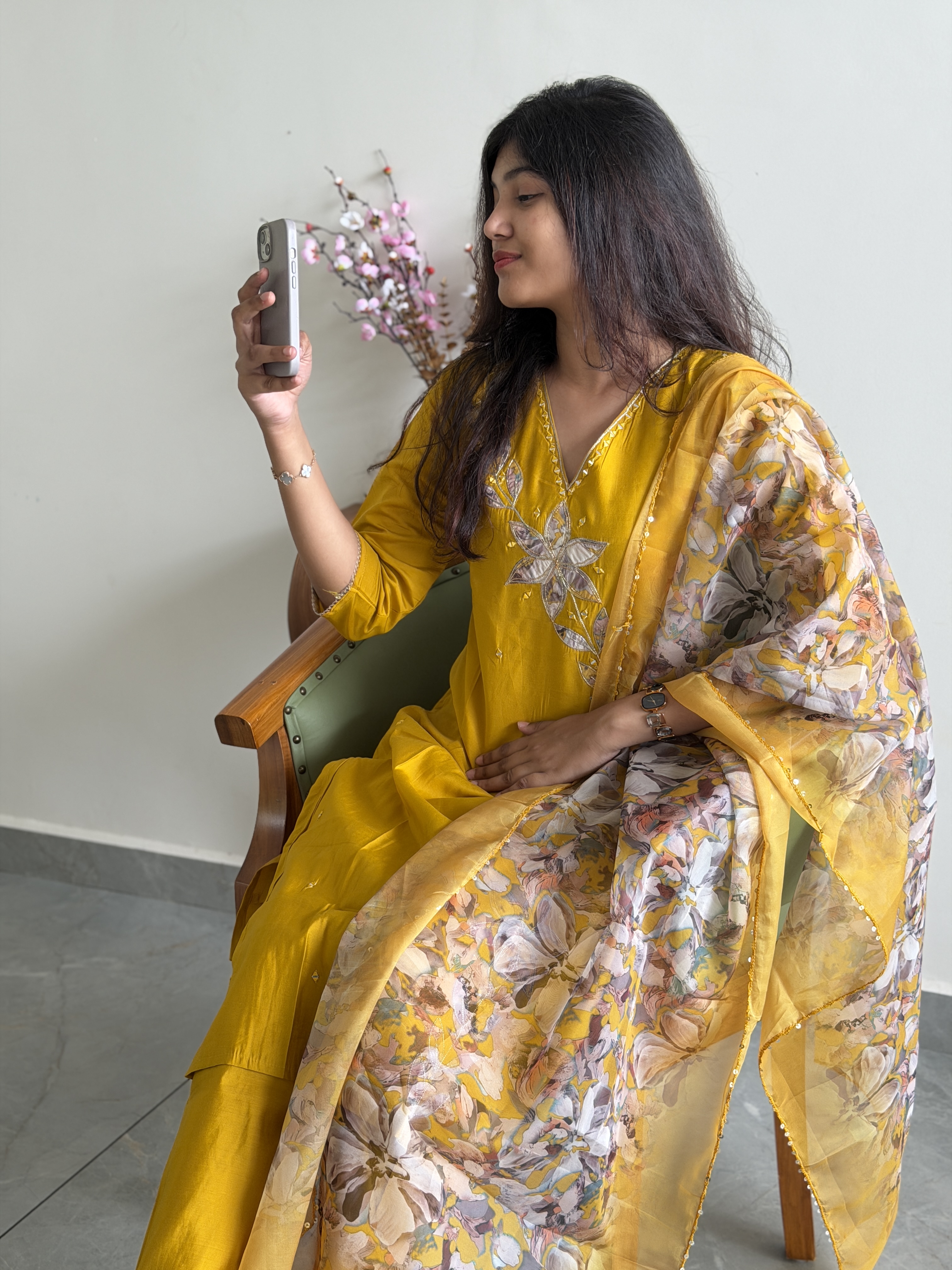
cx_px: 476
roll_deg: -2.4
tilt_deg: -14.0
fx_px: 1760
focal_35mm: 48
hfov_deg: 30.3
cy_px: 635
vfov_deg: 39.7
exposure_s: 1/121
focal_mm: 6.76
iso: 100
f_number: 1.78
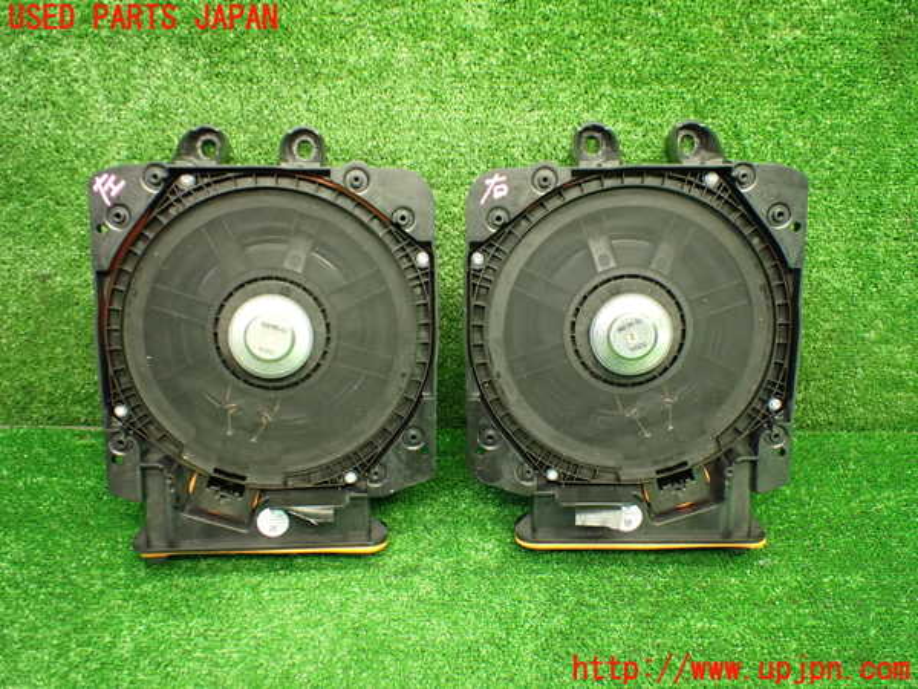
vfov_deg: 46.8
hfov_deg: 60.0
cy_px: 344
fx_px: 796
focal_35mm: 30
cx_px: 459
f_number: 2.3
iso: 800
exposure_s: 1/80
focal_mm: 5.4
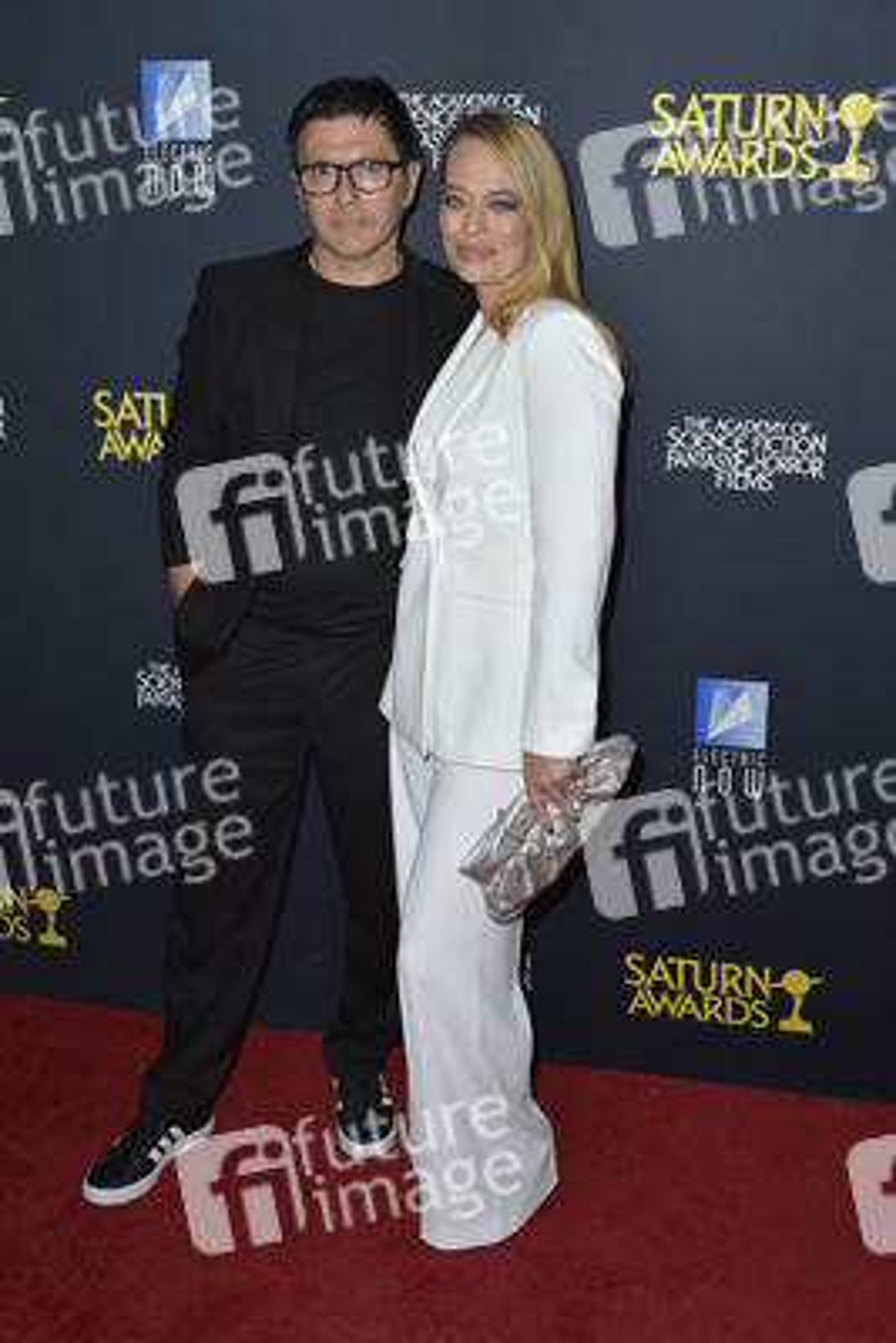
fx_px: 1305
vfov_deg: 54.4
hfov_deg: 37.9
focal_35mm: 35
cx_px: 448
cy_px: 672
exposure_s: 1/250
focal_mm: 35
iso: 250
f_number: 6.3
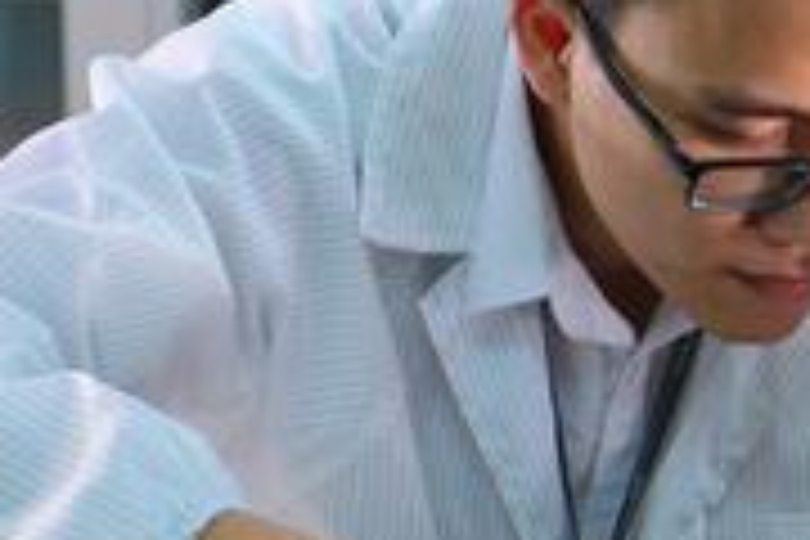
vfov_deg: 6.2
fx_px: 4995
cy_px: 328
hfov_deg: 9.2
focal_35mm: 222
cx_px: 936
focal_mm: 50
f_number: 2.8
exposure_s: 1/500
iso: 1600
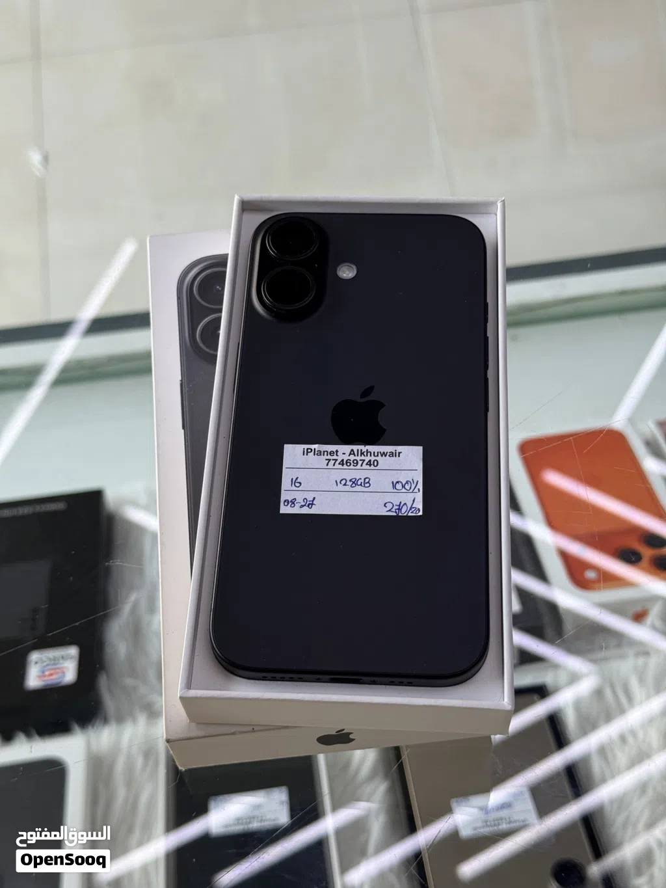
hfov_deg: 30.3
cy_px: 444
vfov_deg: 39.7
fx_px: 1231
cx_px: 333
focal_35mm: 48
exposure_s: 1/234
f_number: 1.78
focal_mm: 6.76
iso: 80
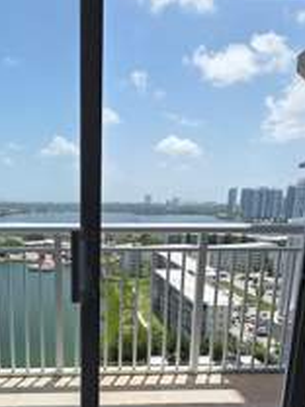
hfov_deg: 45.6
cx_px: 88
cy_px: 288
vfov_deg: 57.9
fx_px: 352
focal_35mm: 30
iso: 40
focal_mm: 2.2
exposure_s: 1/2111
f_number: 1.9
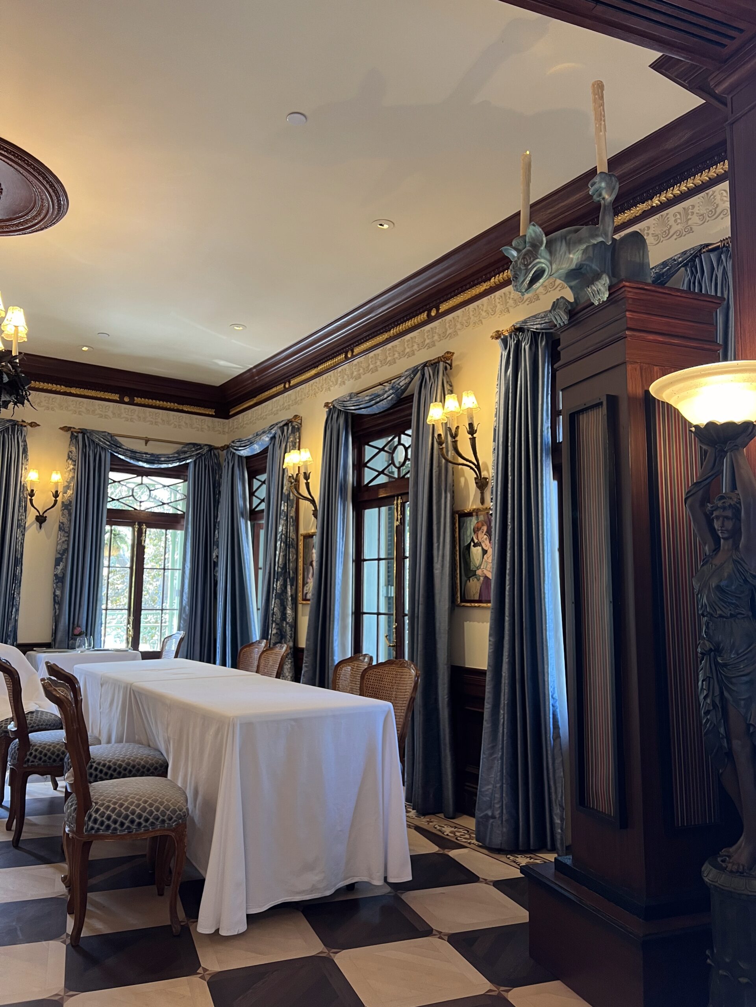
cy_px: 504
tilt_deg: +7.3
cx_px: 378
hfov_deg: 53.1
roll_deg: -0.4
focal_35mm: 26
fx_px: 757
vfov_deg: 67.3
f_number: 1.5
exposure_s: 1/60
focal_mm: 5.7
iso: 100
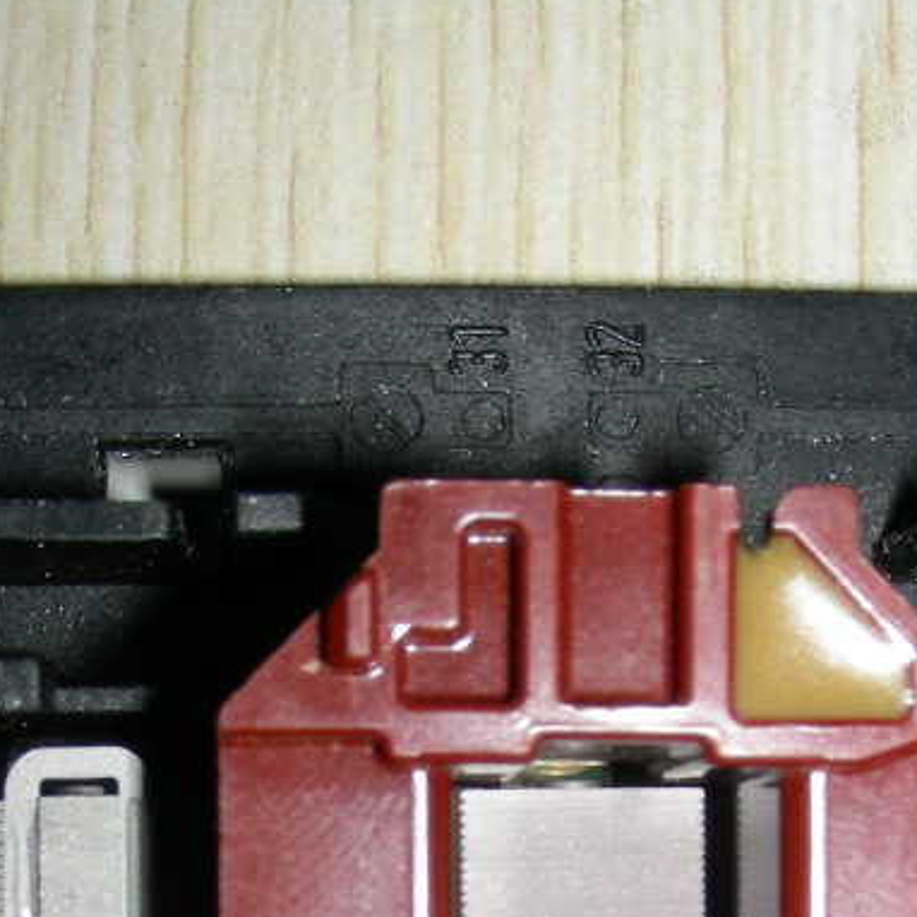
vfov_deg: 18.8
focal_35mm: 90
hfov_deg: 19.3
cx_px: 526
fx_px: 2697
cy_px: 912
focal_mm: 6.3
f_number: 6.8
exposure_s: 1/60.1
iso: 50
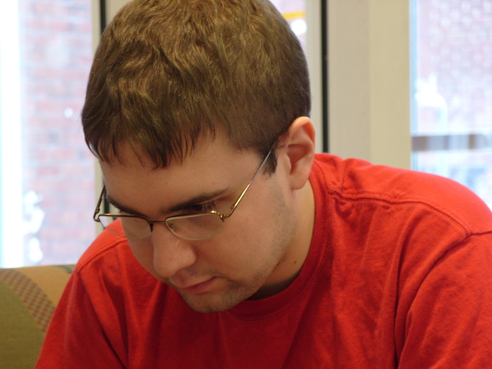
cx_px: 246
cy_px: 184
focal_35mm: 151
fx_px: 2146
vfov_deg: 9.8
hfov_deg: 13.1
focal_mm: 33.7
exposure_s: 1/10
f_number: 4.2
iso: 200
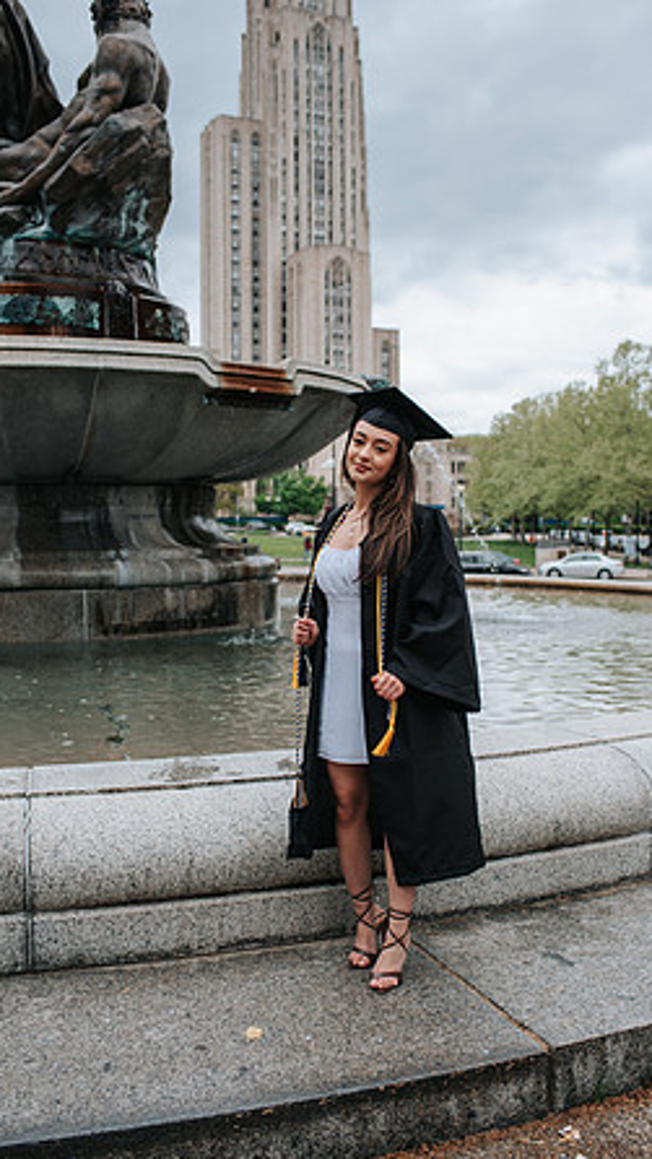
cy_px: 580
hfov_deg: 31.9
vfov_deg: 54.0
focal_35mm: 37
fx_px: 1137
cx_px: 377
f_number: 3.5
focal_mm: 35
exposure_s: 1/800
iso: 125
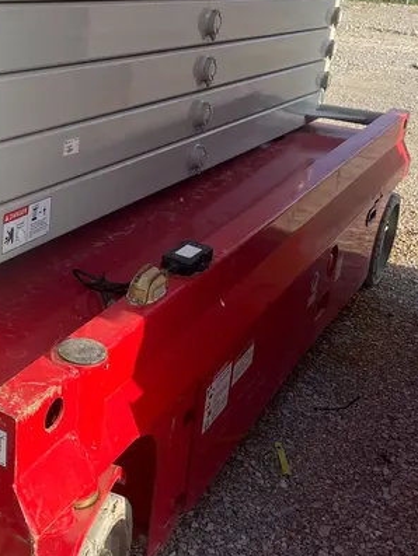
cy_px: 201
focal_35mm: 48
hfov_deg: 29.2
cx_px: 50
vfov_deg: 39.3
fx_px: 772
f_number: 1.6
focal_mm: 5.1
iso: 50
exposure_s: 1/1623
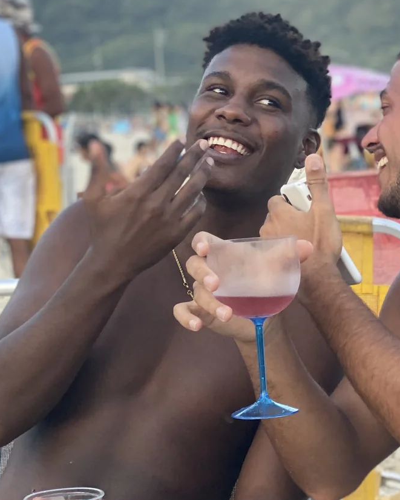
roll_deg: +2.3
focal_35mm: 118
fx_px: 1746
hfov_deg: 12.9
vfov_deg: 16.3
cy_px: 315
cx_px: 415
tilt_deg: -4.3
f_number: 2
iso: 40
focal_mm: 6
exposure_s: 1/122
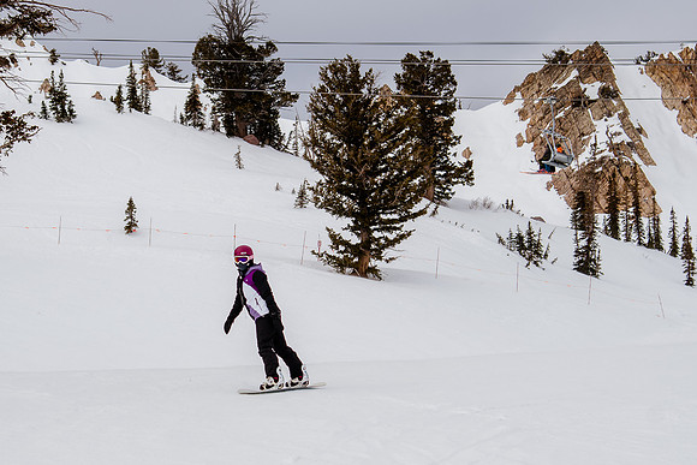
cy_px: 245
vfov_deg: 11.9
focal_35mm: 115
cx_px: 249
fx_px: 2229
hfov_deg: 17.7
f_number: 5.6
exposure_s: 1/1000
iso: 400
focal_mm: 55
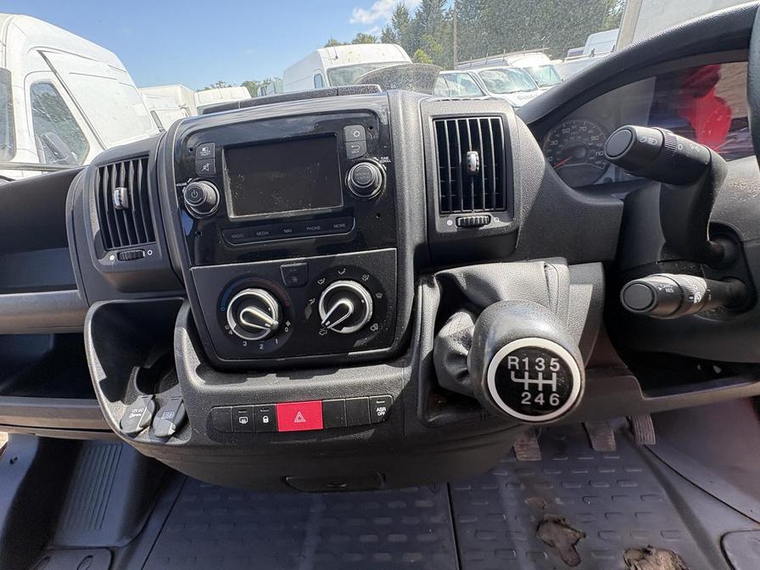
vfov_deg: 85.7
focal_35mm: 14
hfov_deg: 102.1
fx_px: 307
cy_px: 285
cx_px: 380
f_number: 2.2
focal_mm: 2.22
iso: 64
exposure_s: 1/178
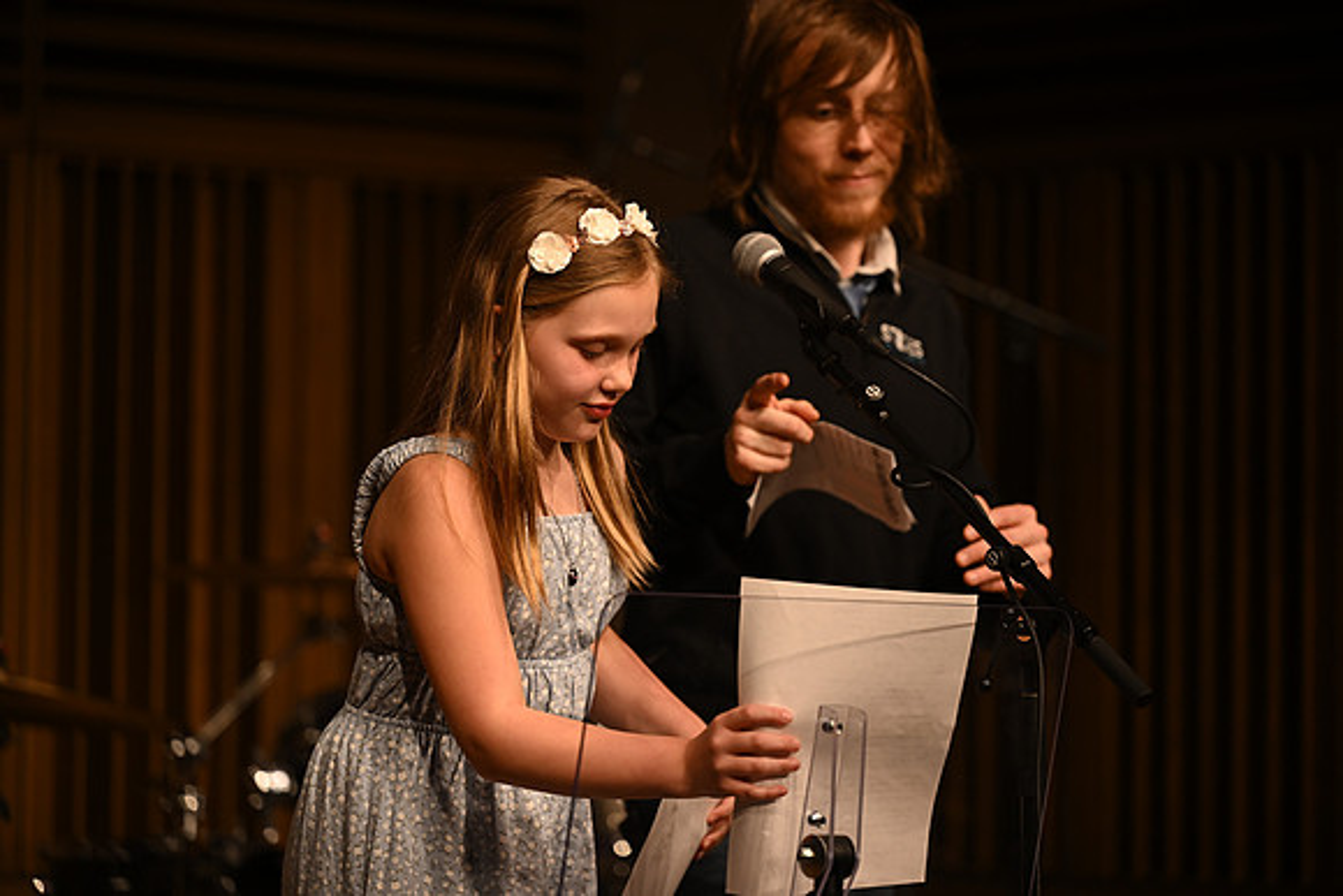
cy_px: 448
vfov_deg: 9.8
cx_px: 672
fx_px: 5224
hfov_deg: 14.7
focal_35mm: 140
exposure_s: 1/320
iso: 800
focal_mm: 140
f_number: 2.8
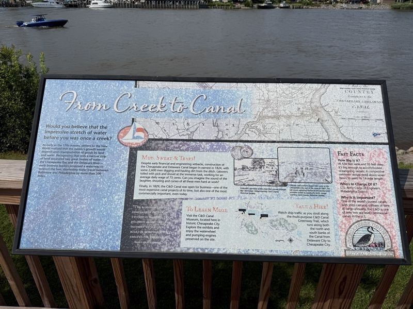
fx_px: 286
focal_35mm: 24
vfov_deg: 56.8
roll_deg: -0.9
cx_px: 206
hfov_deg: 71.6
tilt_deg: -28.2
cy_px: 154
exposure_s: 1/14286
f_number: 1.78
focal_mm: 6.76
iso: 80
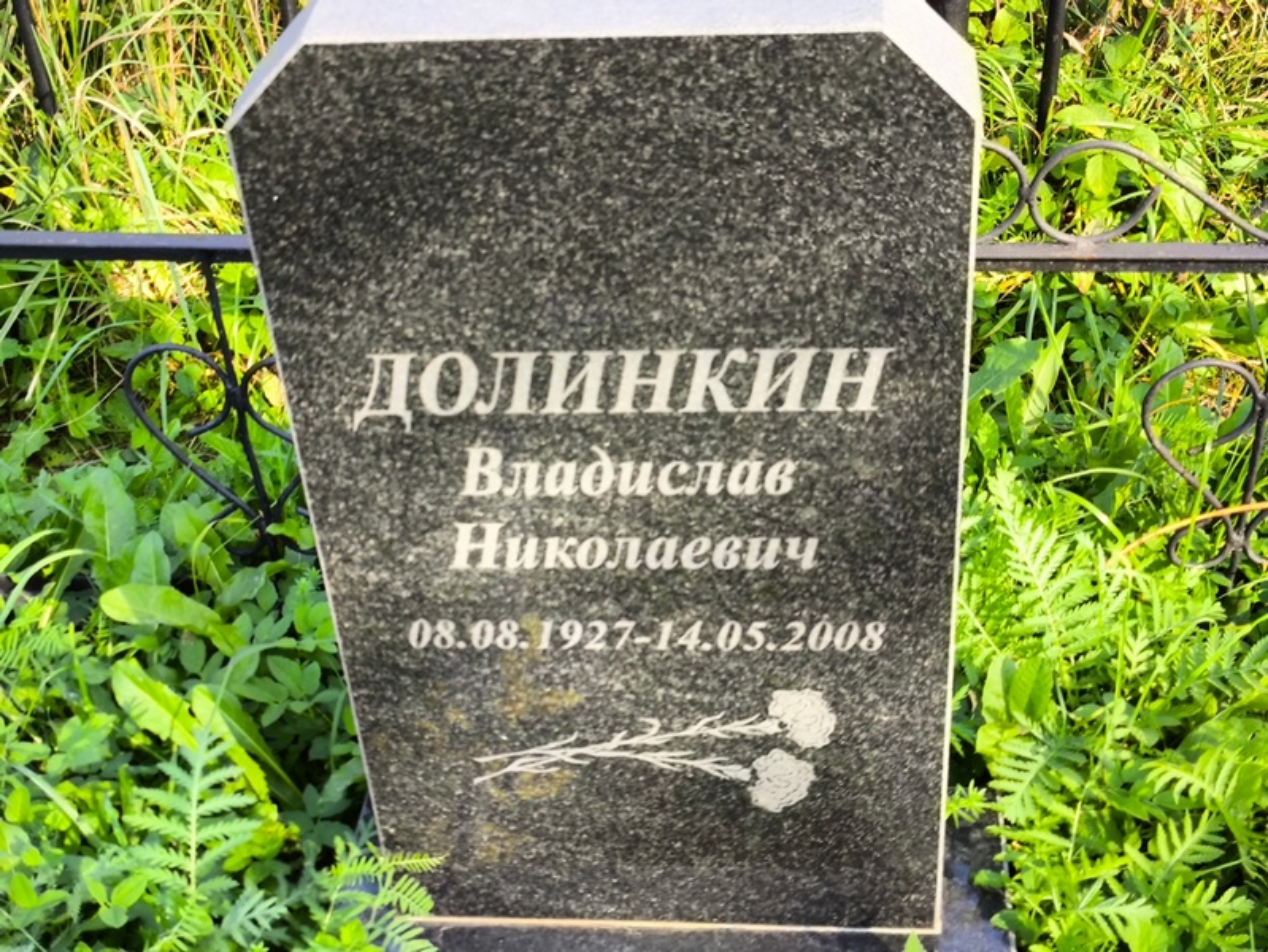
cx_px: 634
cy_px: 476
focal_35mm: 50
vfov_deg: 29.1
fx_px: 1832
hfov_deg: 38.2
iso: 50
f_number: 1.7
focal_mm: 4.71
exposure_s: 1/120
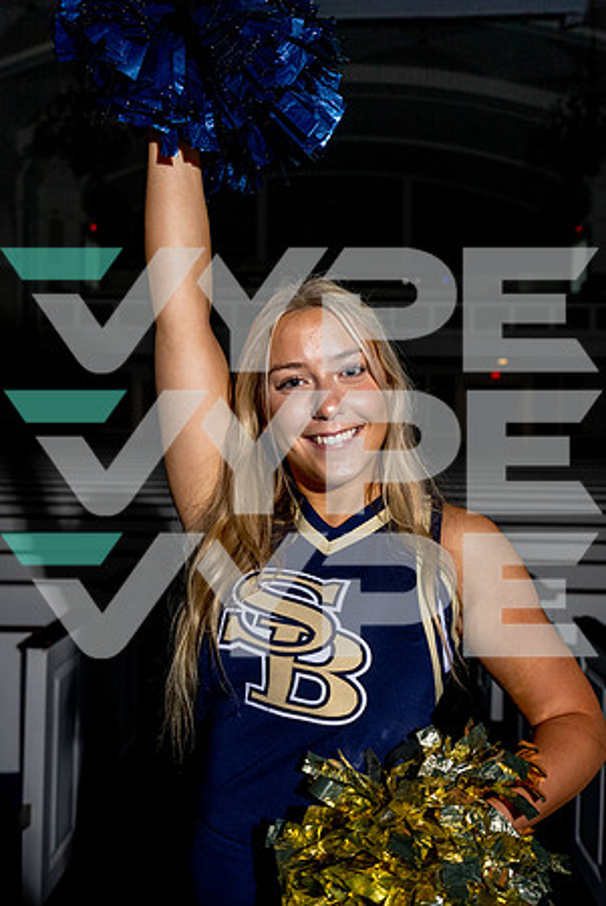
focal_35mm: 35
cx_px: 303
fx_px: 882
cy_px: 453
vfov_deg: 54.4
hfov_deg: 37.9
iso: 250
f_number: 4.5
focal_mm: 35
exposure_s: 1/400
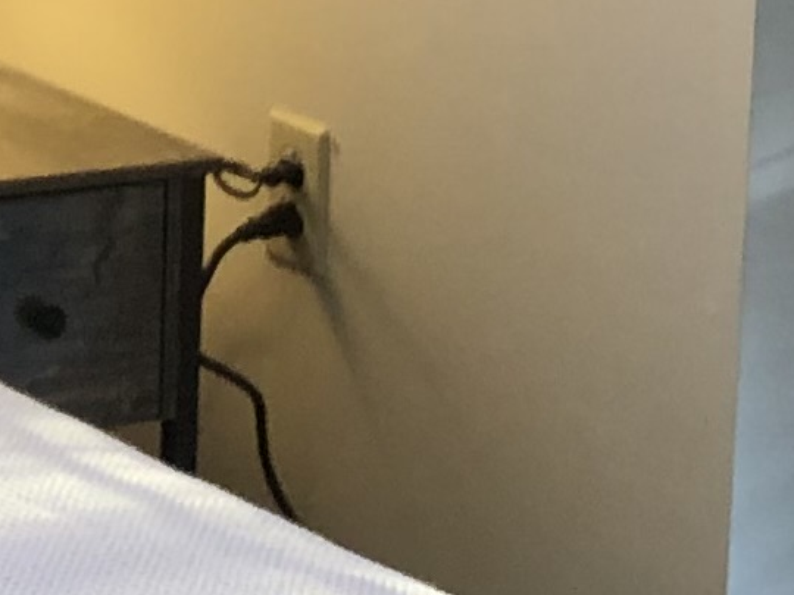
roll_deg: +1.2
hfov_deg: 8.8
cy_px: -473
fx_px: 4794
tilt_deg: -5.8
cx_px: -951
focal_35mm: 209
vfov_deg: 6.9
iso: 40
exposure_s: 1/24
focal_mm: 3.99
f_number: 1.8
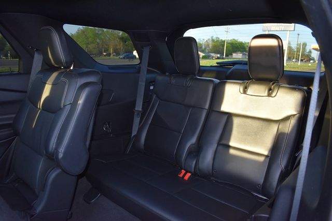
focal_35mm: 27
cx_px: 166
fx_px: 249
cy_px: 110
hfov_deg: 67.4
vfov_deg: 48.0
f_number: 3.5
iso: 800
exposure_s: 1/160
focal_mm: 18
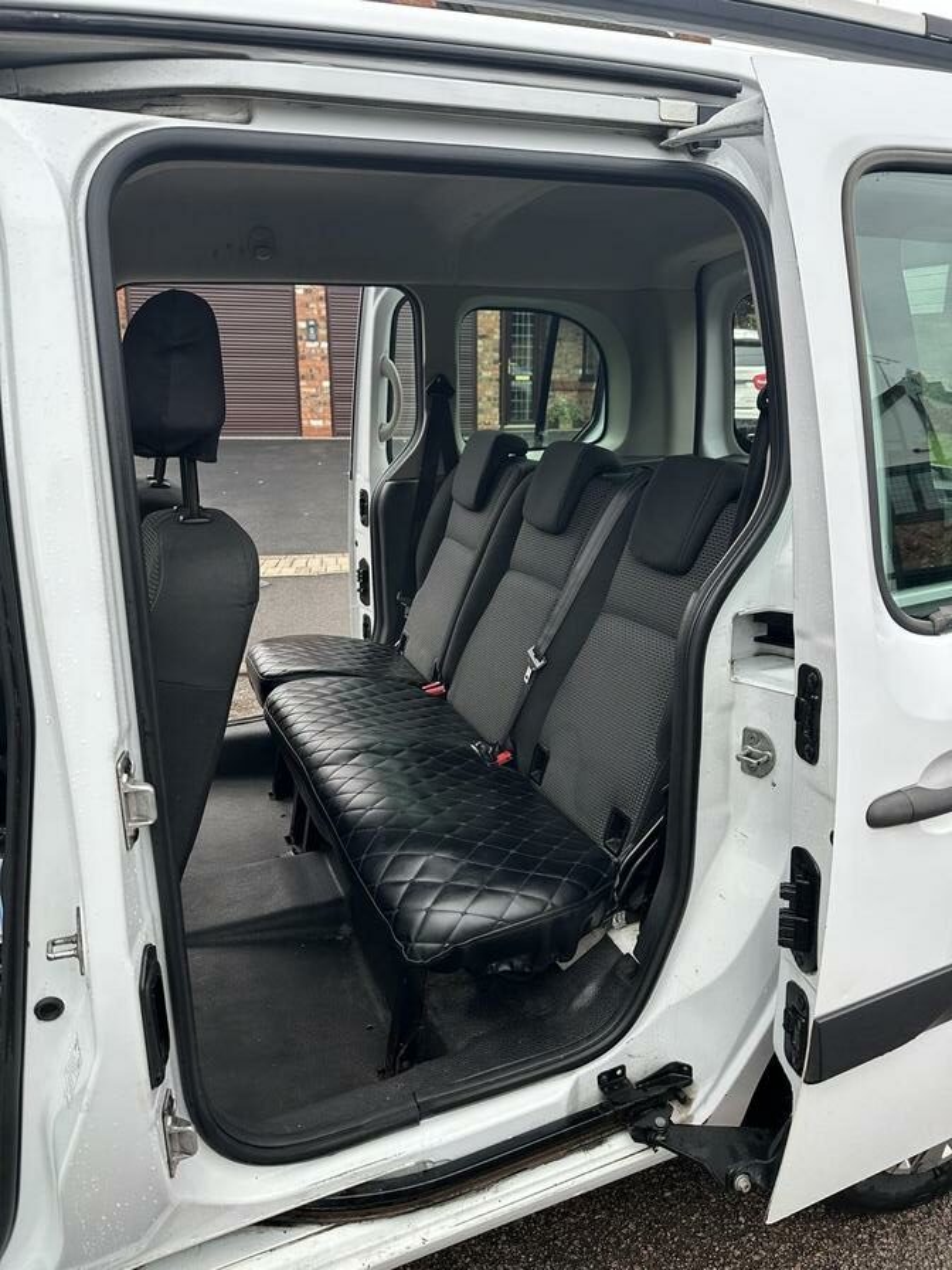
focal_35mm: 24
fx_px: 880
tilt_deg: -14.6
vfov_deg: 71.6
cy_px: 635
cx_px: 476
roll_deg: -2.1
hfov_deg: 56.8
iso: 64
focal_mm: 6.86
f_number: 1.78
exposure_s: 1/162
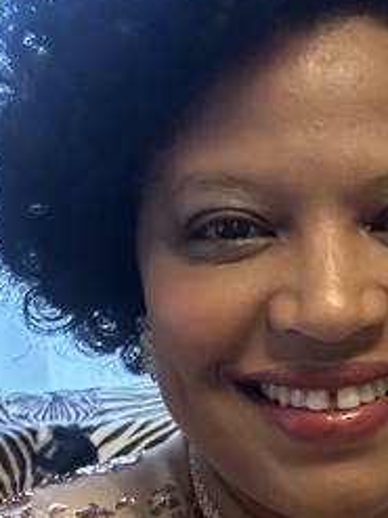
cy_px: 434
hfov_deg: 17.0
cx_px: 370
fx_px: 1271
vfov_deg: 22.6
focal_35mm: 85
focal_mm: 2.69
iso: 500
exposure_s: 1/25
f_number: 1.9
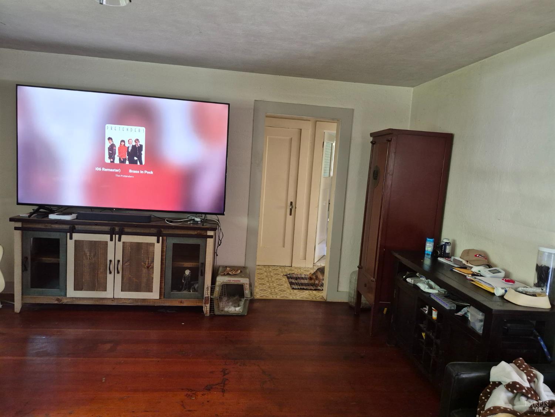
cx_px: 278
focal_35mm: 23
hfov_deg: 73.9
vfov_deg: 58.9
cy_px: 208
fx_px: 369
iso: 800
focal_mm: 5.4
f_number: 1.8
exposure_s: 1/120
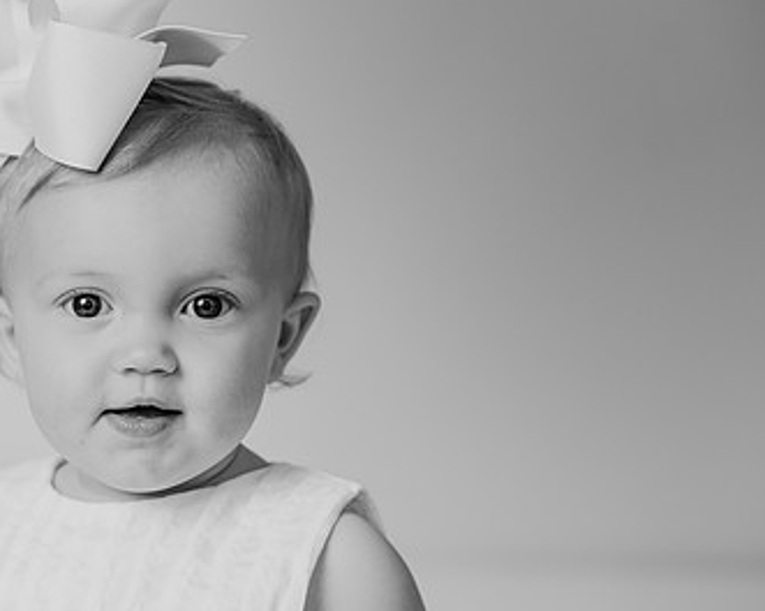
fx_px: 3166
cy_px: 325
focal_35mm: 140
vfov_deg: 11.0
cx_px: 166
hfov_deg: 13.7
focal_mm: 85
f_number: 2.8
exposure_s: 1/160
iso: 100
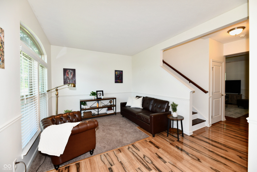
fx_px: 100
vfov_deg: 81.2
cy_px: 86
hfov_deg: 104.3
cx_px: 128
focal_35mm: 14
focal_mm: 14
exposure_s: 1/60
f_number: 6.3
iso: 640
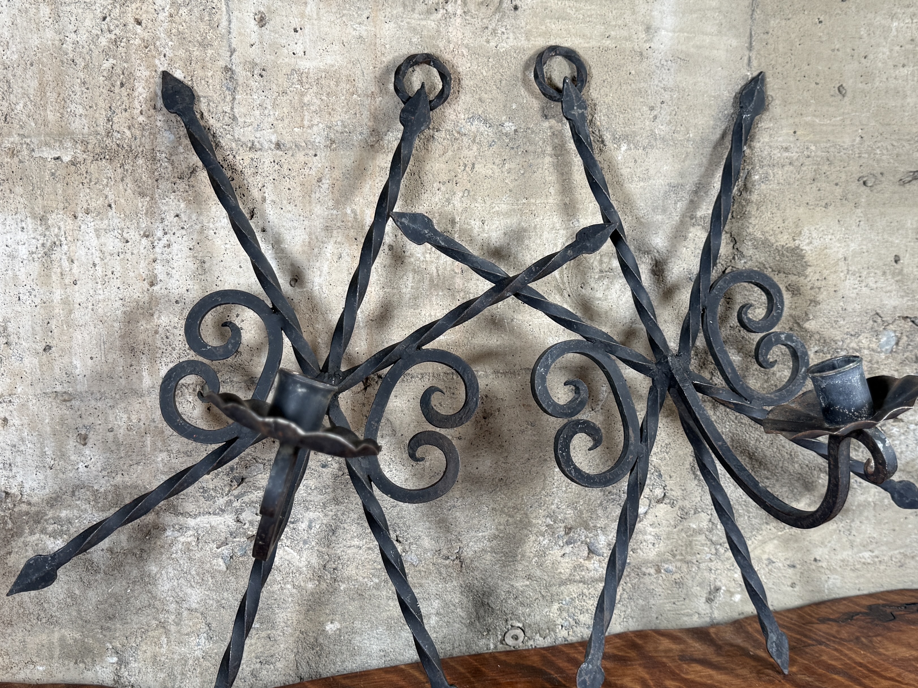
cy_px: 344
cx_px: 459
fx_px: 636
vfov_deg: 56.8
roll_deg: -0.9
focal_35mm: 24
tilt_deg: -11.1
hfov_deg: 71.6
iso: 80
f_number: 1.78
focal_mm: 6.76
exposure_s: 1/120
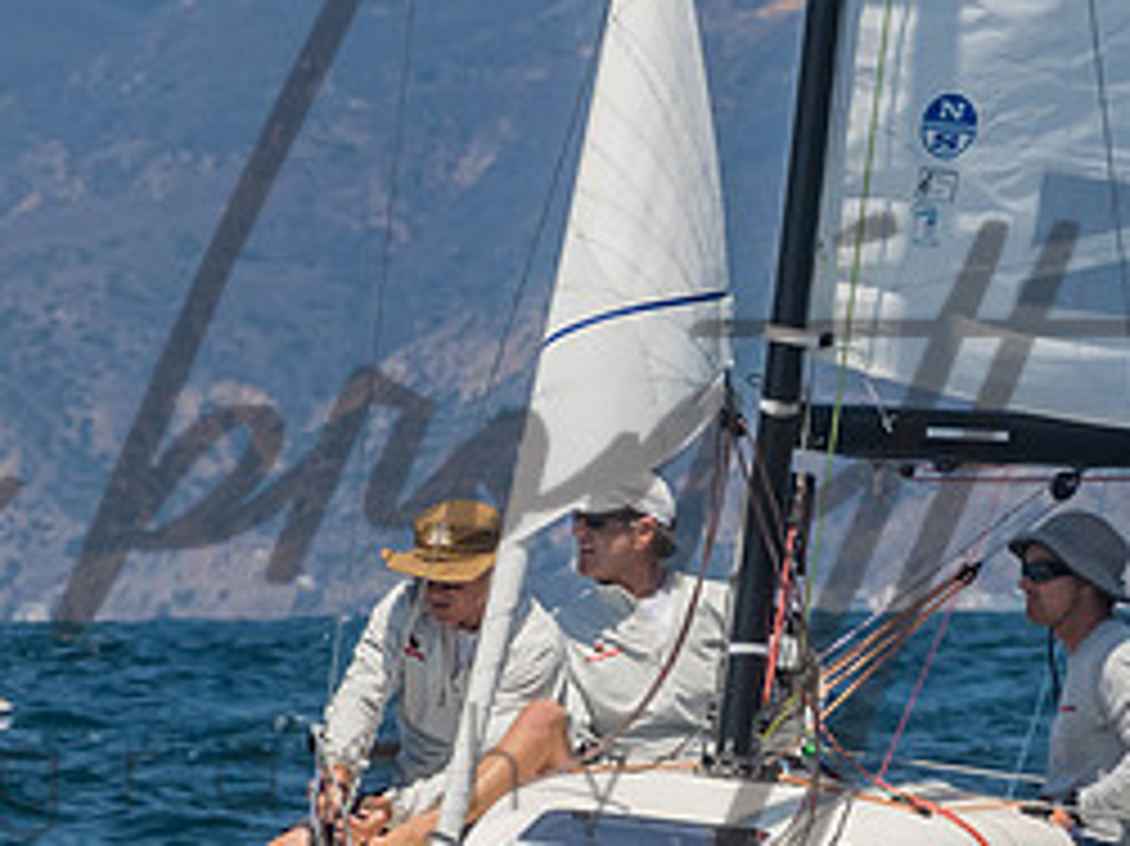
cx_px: 474
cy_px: 434
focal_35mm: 739
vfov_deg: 2.0
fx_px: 24112
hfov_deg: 2.7
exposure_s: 1/1000
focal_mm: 210
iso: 640
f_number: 14
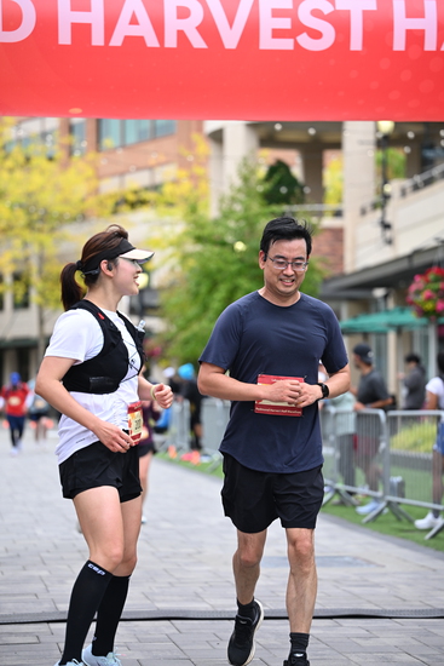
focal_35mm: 101
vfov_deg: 20.2
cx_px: 222
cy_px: 333
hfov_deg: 13.6
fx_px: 1867
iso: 640
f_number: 2.8
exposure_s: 1/2000
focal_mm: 101
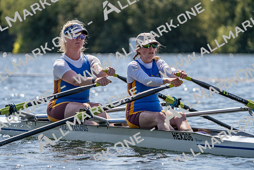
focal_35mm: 293
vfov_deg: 4.7
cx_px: 127
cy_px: 85
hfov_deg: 7.0
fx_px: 2068
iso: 320
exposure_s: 1/2000
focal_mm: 293
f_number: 5.6
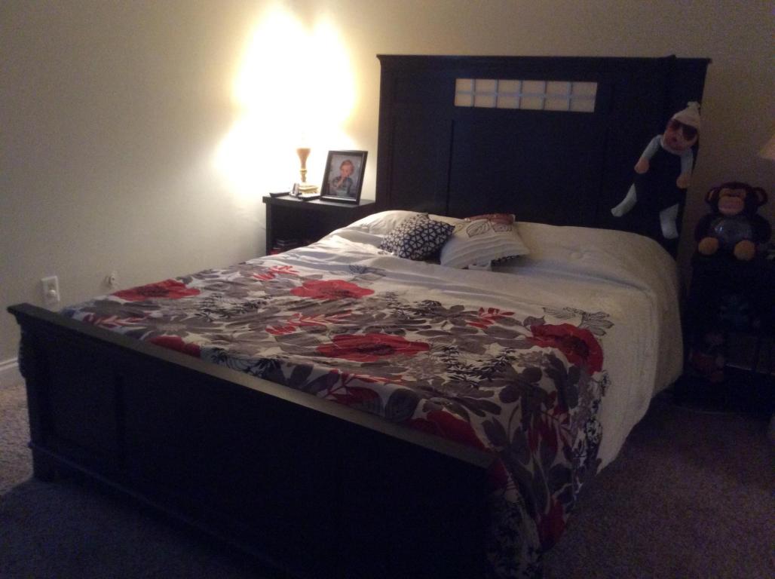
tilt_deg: -16.2
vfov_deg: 44.1
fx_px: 715
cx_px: 388
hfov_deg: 56.9
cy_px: 290
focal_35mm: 32
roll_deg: -1.6
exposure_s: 1/24
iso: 250
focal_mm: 3.3
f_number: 2.4
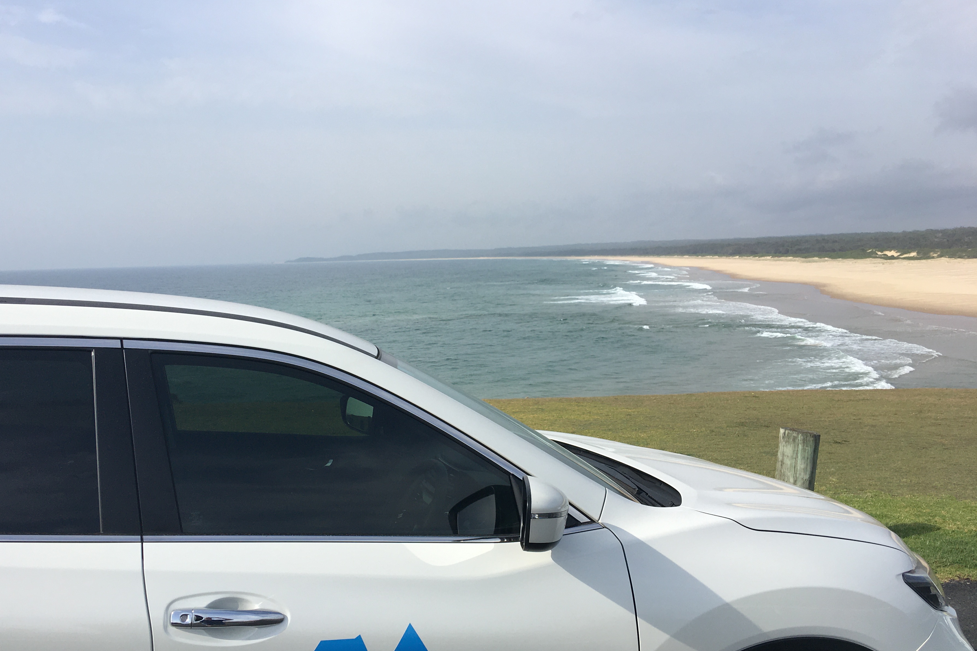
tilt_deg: -4.7
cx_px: 428
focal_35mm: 34
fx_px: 923
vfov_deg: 38.9
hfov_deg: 55.6
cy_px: 354
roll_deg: +1.8
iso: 25
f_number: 2.2
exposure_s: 1/1832
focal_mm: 4.15
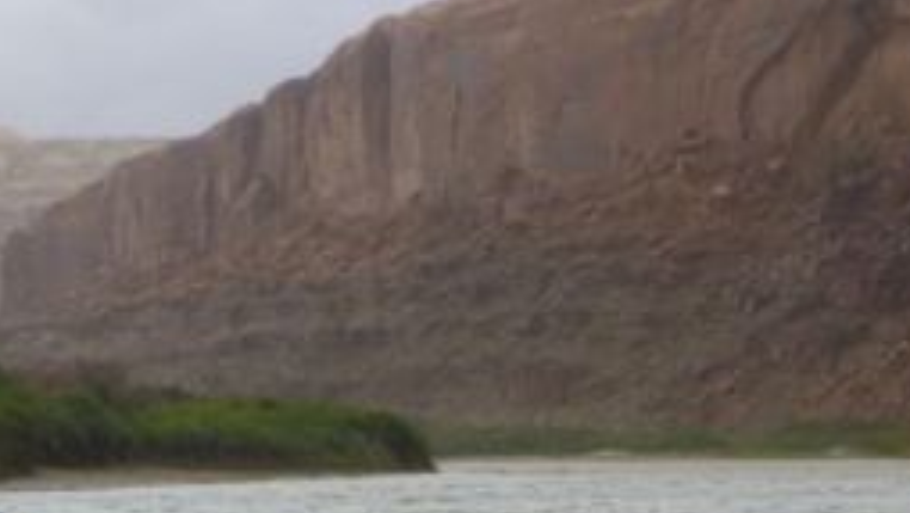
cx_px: 219
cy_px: 169
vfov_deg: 6.2
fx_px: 4706
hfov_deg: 11.0
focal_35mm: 195
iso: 200
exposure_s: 1/60
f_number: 5.4
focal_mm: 12.6
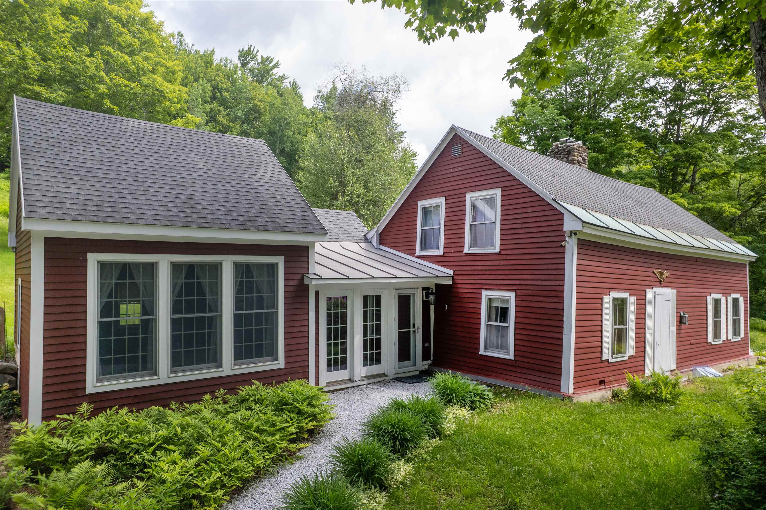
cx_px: 383
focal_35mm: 22
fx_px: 468
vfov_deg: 57.2
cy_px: 255
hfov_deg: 78.6
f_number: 2.8
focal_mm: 8.38
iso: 100
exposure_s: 1/80
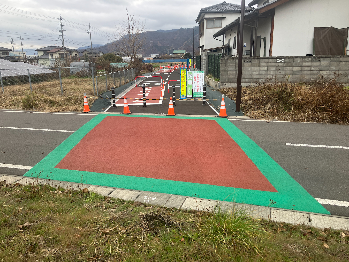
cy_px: 131
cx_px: 174
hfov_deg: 63.4
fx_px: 282
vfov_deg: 49.7
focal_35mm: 28
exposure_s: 1/324
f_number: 1.8
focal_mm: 3.99
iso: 32
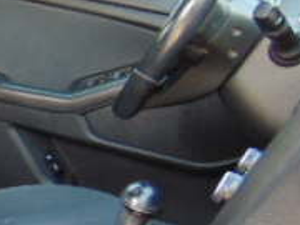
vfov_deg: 16.5
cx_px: -195
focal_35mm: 89
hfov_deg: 18.5
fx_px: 771
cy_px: 173
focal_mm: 4.5
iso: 80
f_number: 3
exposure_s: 1/30
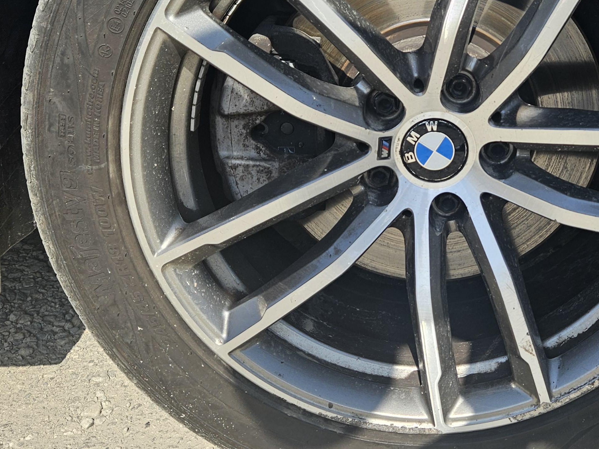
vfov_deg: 29.6
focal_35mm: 48
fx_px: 831
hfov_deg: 38.6
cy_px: 93
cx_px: 453
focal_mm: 5.4
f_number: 1.8
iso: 25
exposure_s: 1/1078
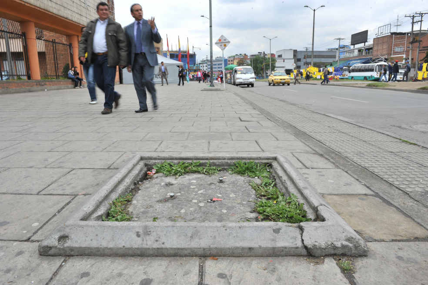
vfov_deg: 53.1
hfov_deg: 73.8
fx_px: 285
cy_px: 142
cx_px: 214
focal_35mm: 24
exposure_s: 1/25
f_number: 22
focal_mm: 24
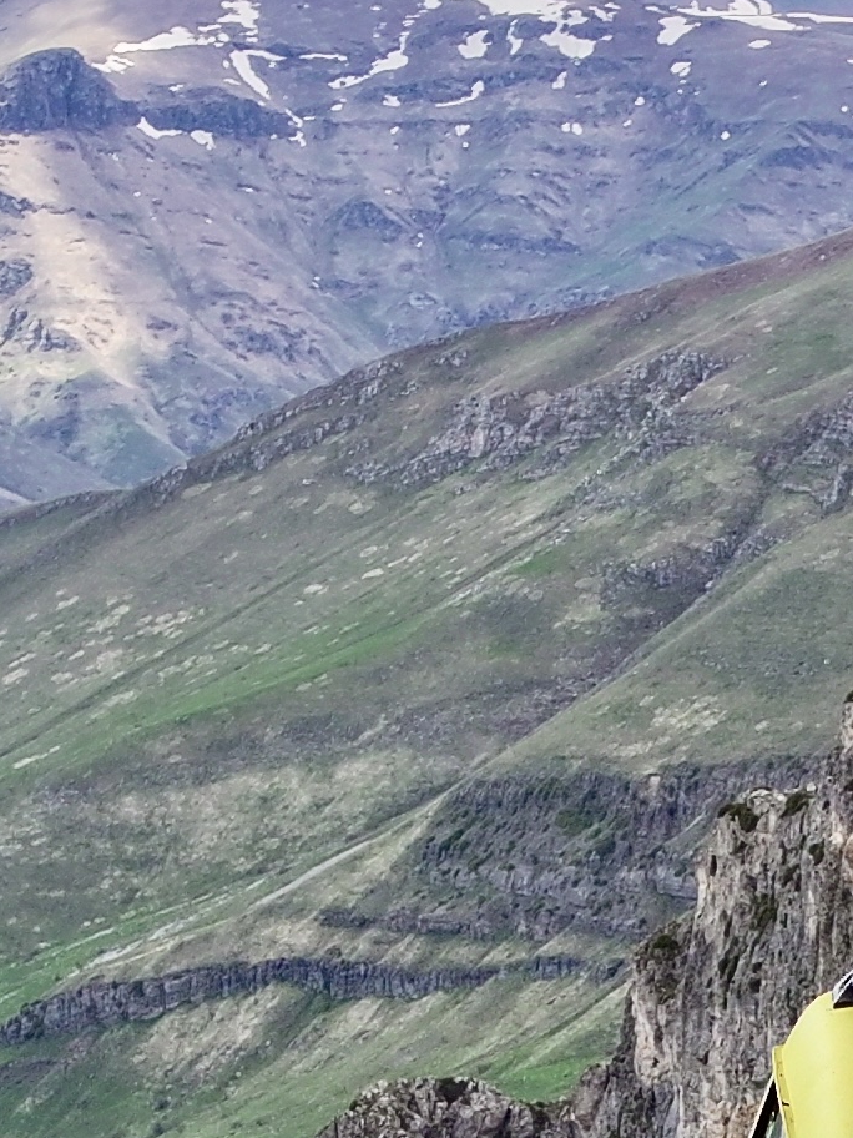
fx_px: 7623
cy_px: 1403
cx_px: 1332
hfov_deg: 6.3
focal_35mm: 232
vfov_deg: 8.4
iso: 290
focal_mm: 19.35
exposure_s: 1/1250
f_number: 2.8
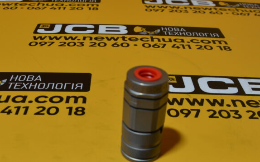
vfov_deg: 25.5
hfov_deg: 41.0
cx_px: 117
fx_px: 347
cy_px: 148
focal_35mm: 49
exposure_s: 1/60
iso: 220
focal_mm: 18
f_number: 5.6
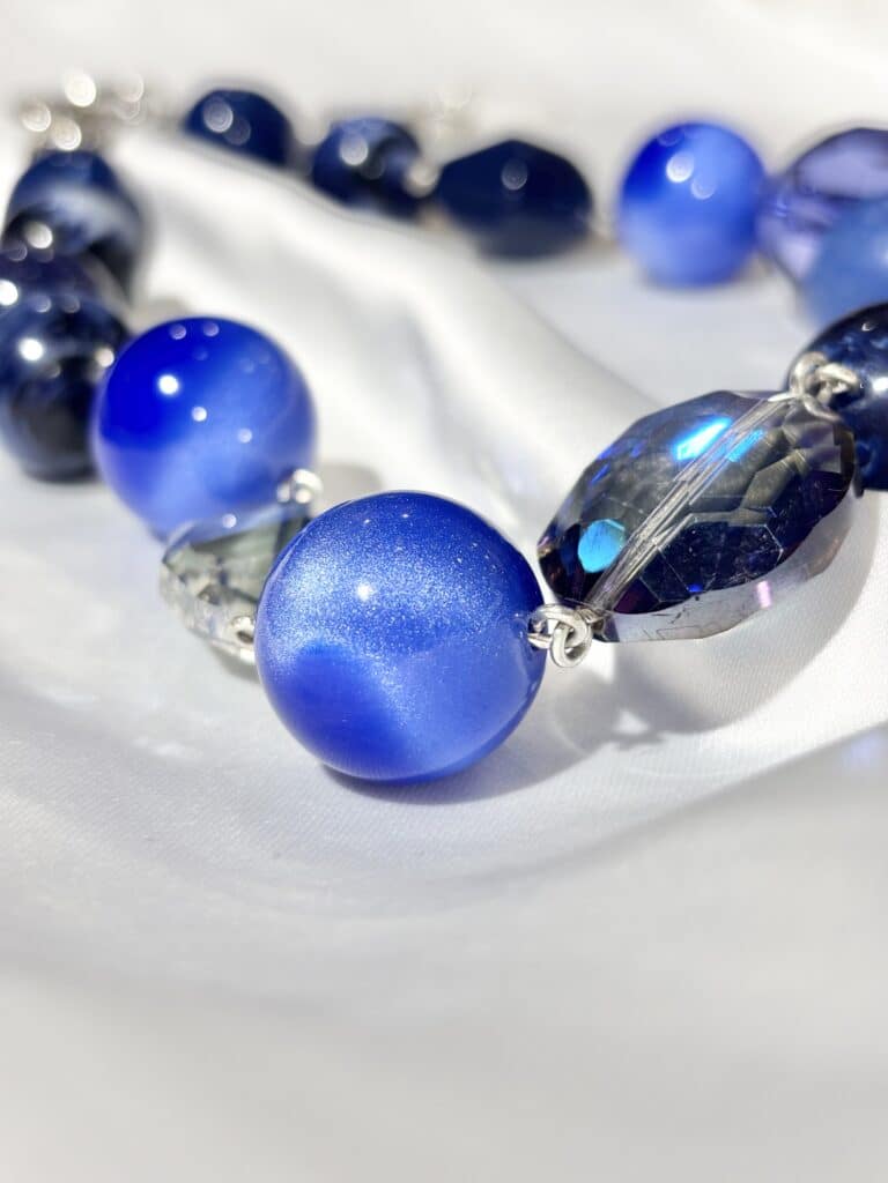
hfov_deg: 28.0
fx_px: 1779
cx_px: 444
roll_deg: +6.2
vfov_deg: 36.8
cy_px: 592
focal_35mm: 52
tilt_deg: -26.7
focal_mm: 5.96
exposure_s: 1/145
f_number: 1.6
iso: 25
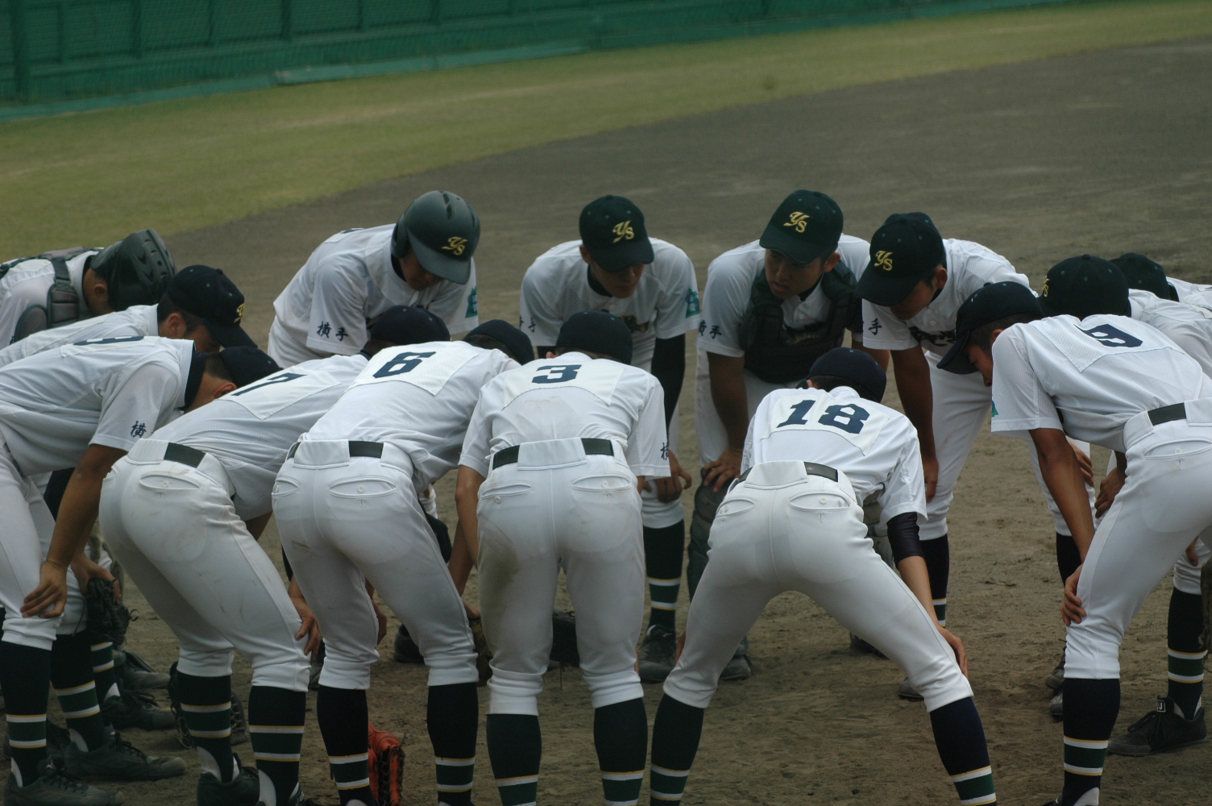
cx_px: 606
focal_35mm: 158
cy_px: 403
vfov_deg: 8.7
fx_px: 5298
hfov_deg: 13.1
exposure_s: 1/800
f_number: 7.1
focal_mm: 105
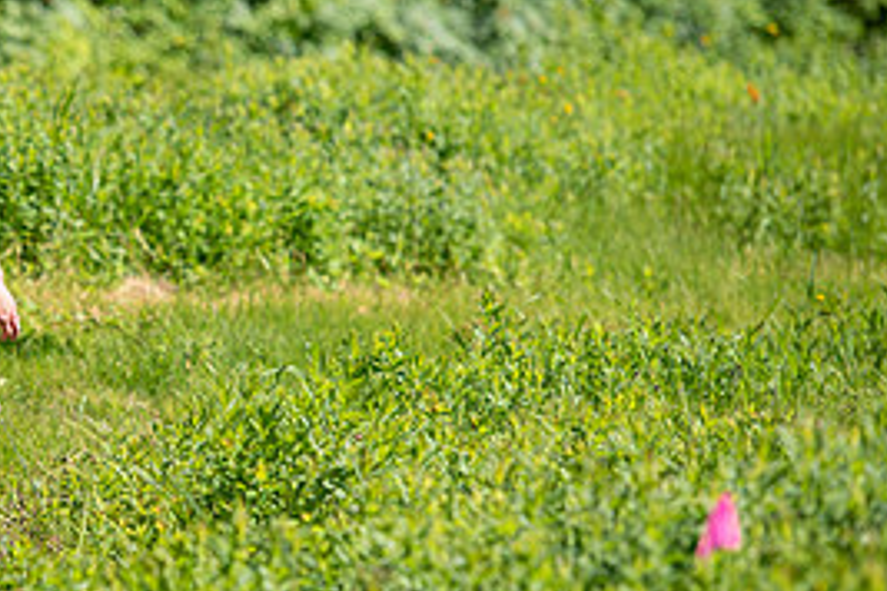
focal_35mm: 358
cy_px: 254
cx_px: 10
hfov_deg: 5.7
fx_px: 8820
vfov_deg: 3.8
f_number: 3.5
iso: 100
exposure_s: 1/800
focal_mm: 165
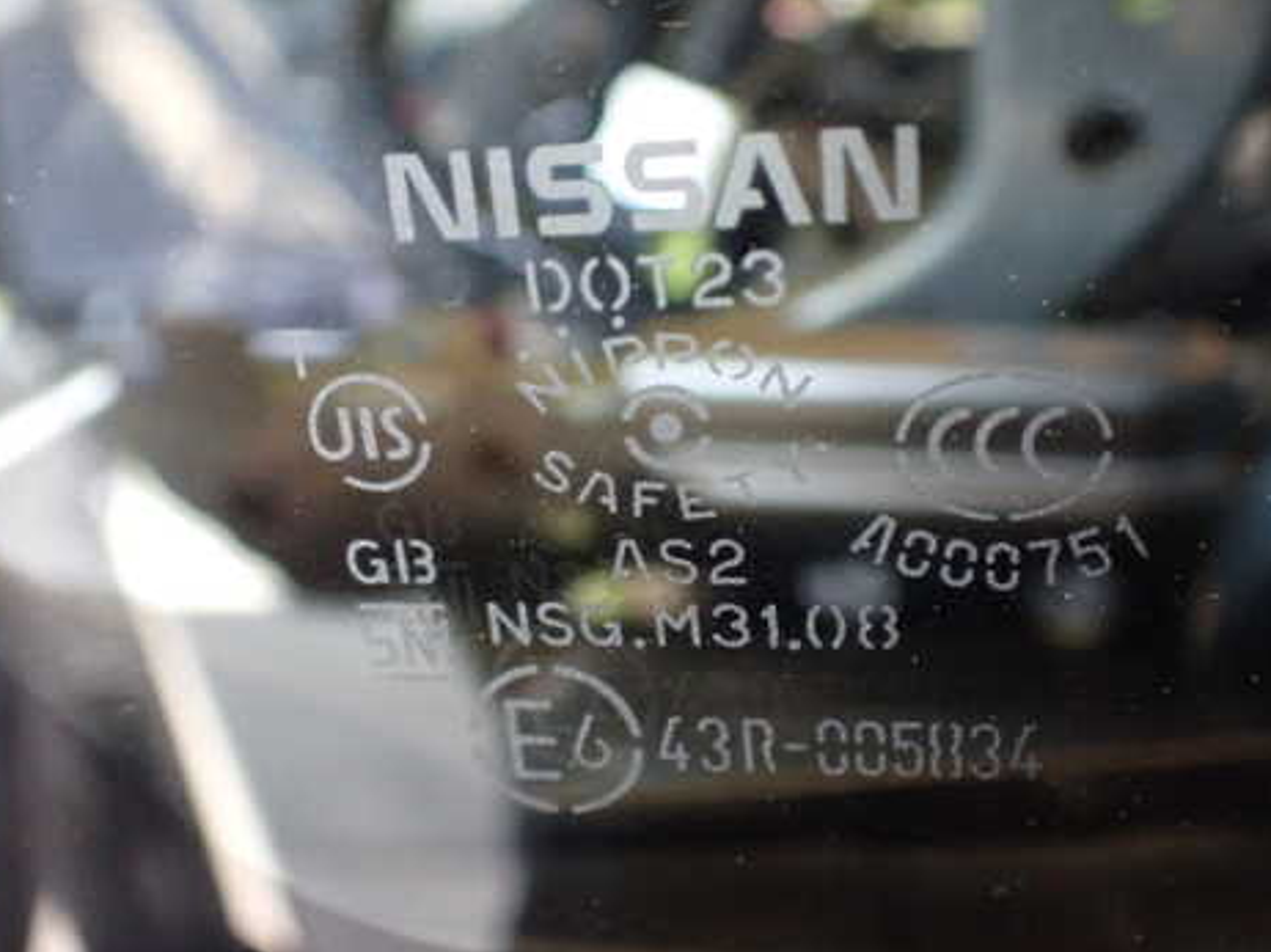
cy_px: 454
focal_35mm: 39
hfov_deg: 47.9
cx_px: 658
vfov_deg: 36.8
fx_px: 1431
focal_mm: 5.4
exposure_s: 1/80
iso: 800
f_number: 2.3
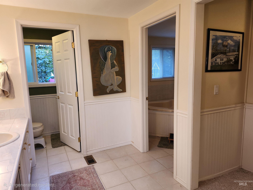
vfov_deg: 58.9
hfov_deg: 73.9
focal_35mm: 23
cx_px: 126
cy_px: 95
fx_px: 168
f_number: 1.8
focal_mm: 5.54
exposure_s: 1/120
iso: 250
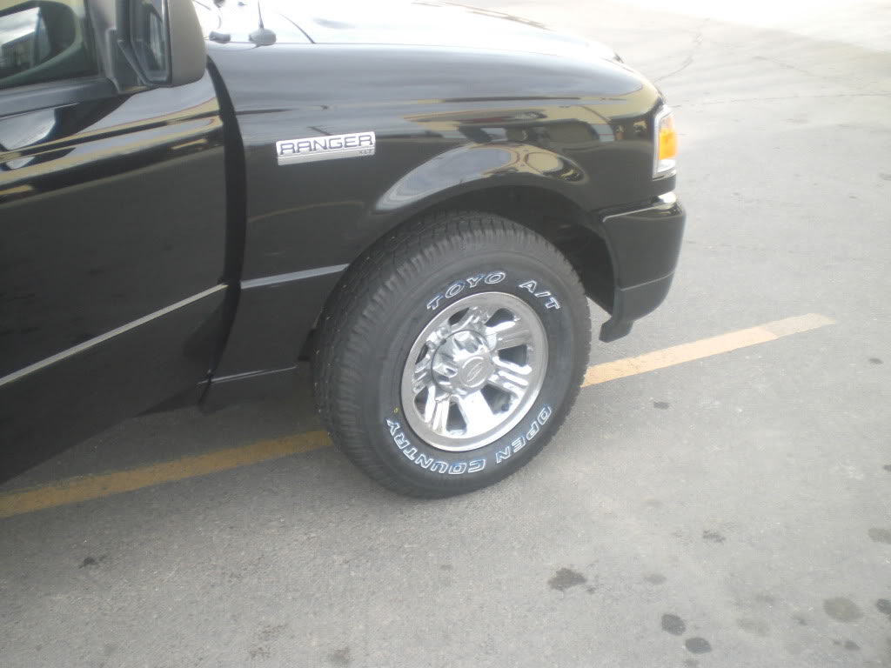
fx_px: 978
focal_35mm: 38
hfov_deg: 49.0
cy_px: 334
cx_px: 446
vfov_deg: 37.7
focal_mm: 6.3
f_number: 3.1
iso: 100
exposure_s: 1/80
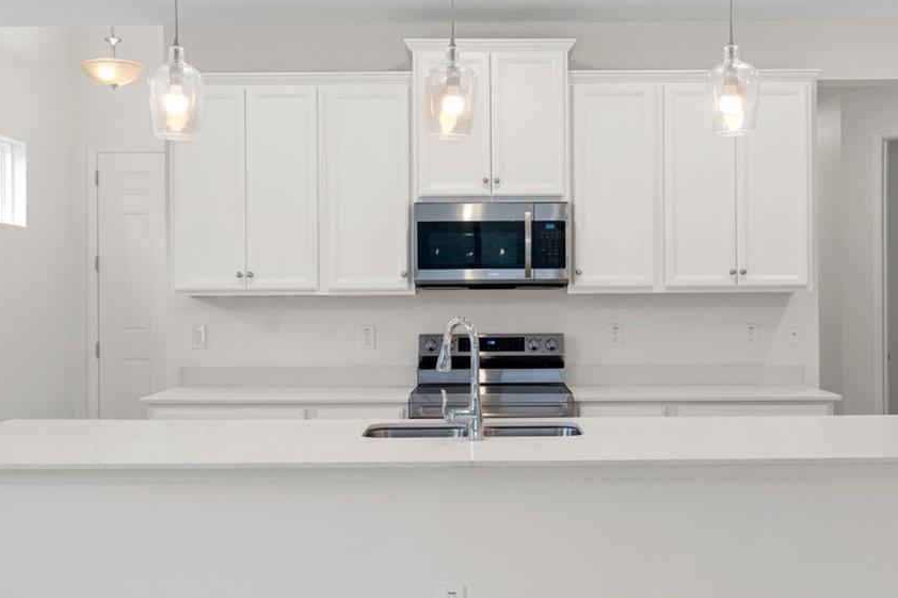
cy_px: 321
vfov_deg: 35.0
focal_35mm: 38
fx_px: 948
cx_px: 491
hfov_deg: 50.6
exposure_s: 1/2
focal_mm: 20
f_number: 8
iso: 320
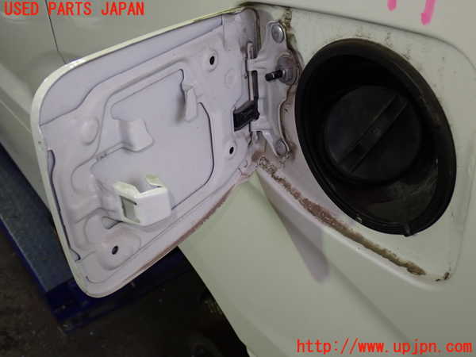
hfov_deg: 45.8
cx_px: 238
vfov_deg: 35.1
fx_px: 564
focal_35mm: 41
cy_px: 178
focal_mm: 7.31
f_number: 2.8
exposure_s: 1/40
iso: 320
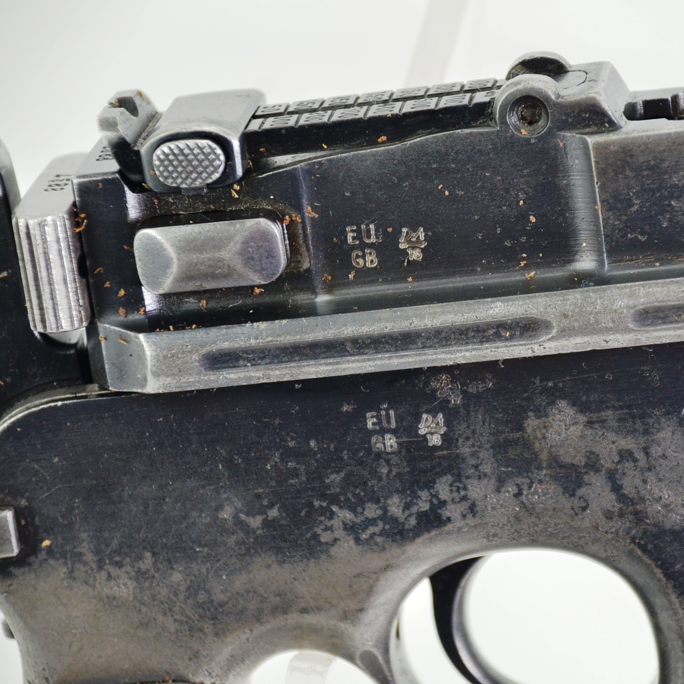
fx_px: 6006
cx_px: 503
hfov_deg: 6.5
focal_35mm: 269
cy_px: 354
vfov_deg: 6.5
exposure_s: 1/125
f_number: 5.6
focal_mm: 135
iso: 800
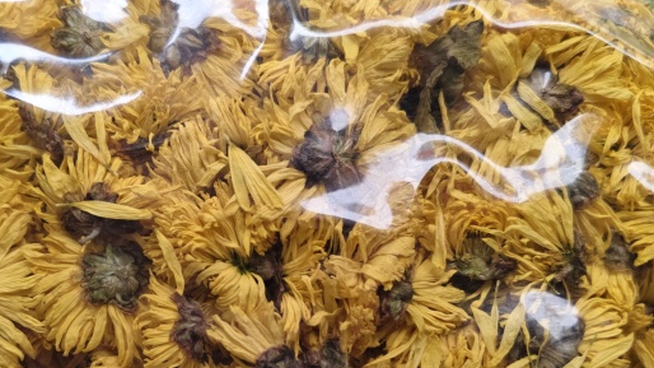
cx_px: 276
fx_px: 676
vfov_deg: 29.7
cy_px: 299
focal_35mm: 39
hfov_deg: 51.4
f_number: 1.88
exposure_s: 1/50
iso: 407
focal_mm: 5.56
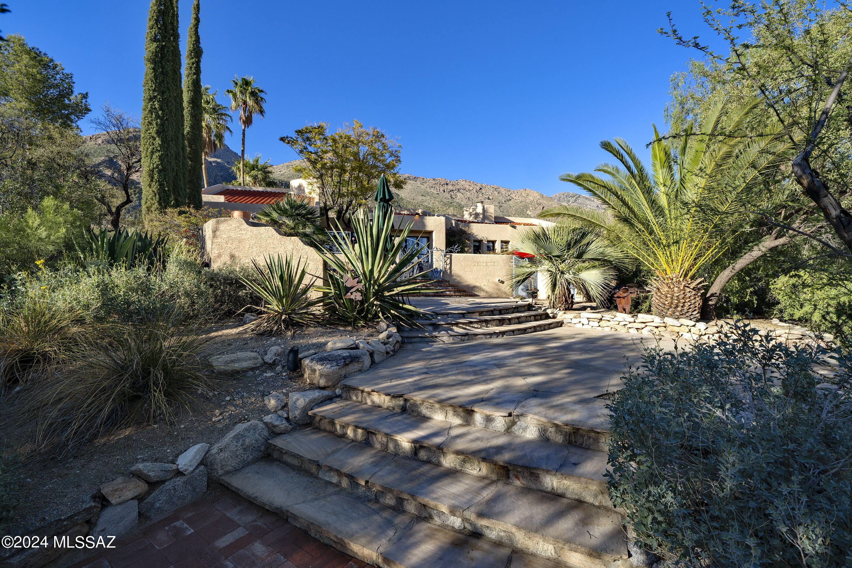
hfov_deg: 100.4
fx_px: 355
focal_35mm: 15
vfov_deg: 77.3
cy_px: 284
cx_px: 426
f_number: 11
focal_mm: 15
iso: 100
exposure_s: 1/80
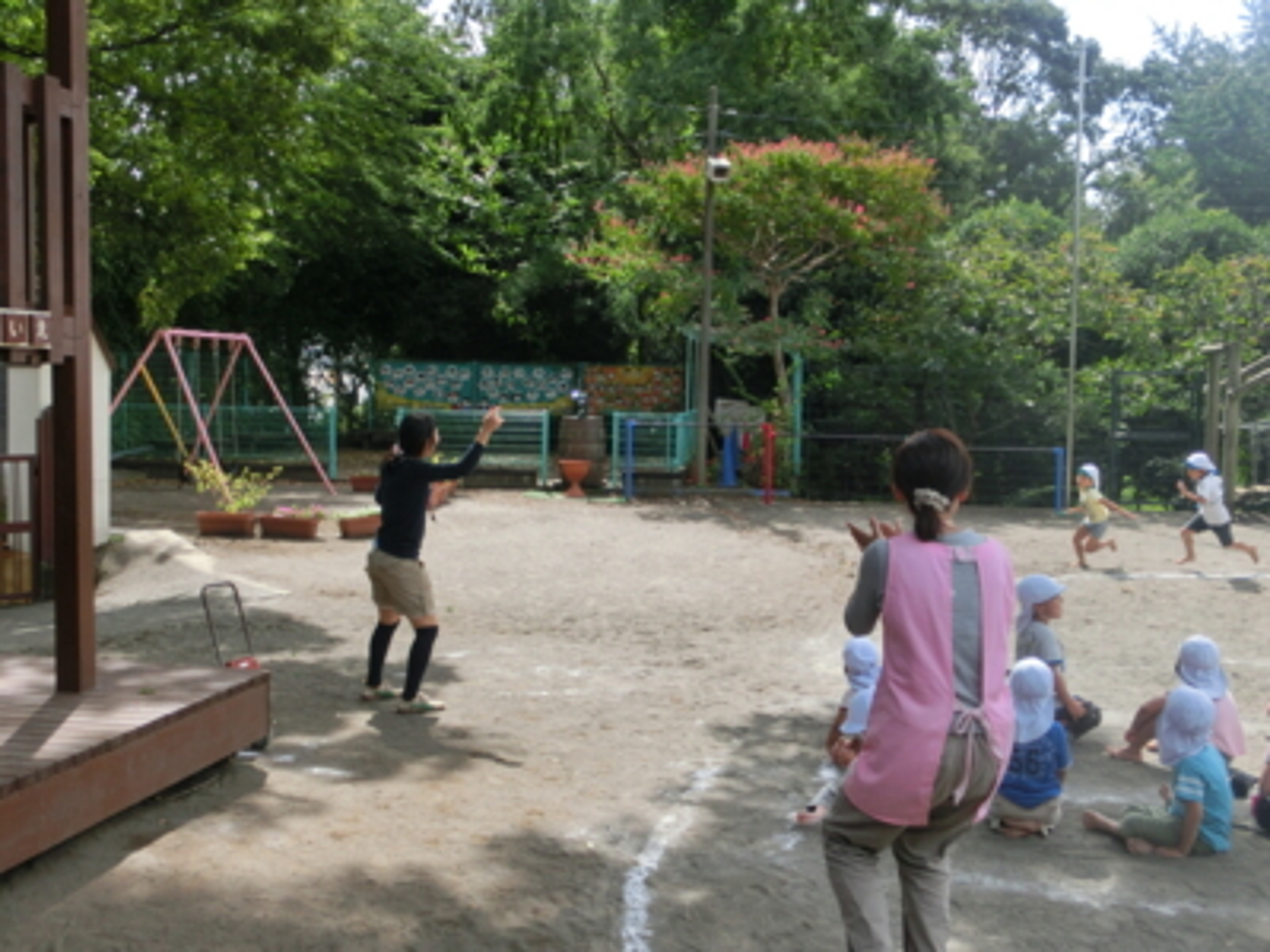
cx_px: 635
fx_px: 1394
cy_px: 476
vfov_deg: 37.7
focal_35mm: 38
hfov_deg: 49.0
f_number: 3.9
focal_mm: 6.67
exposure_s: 1/500
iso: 80
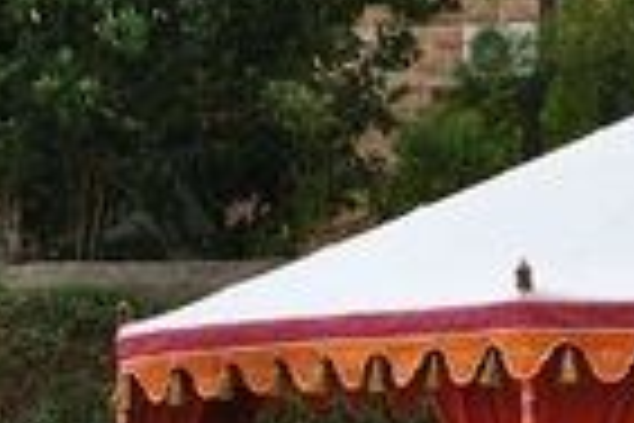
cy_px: 472
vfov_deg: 8.5
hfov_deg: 12.5
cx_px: 751
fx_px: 2818
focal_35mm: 160
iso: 100
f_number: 8
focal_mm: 30
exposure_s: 1/250
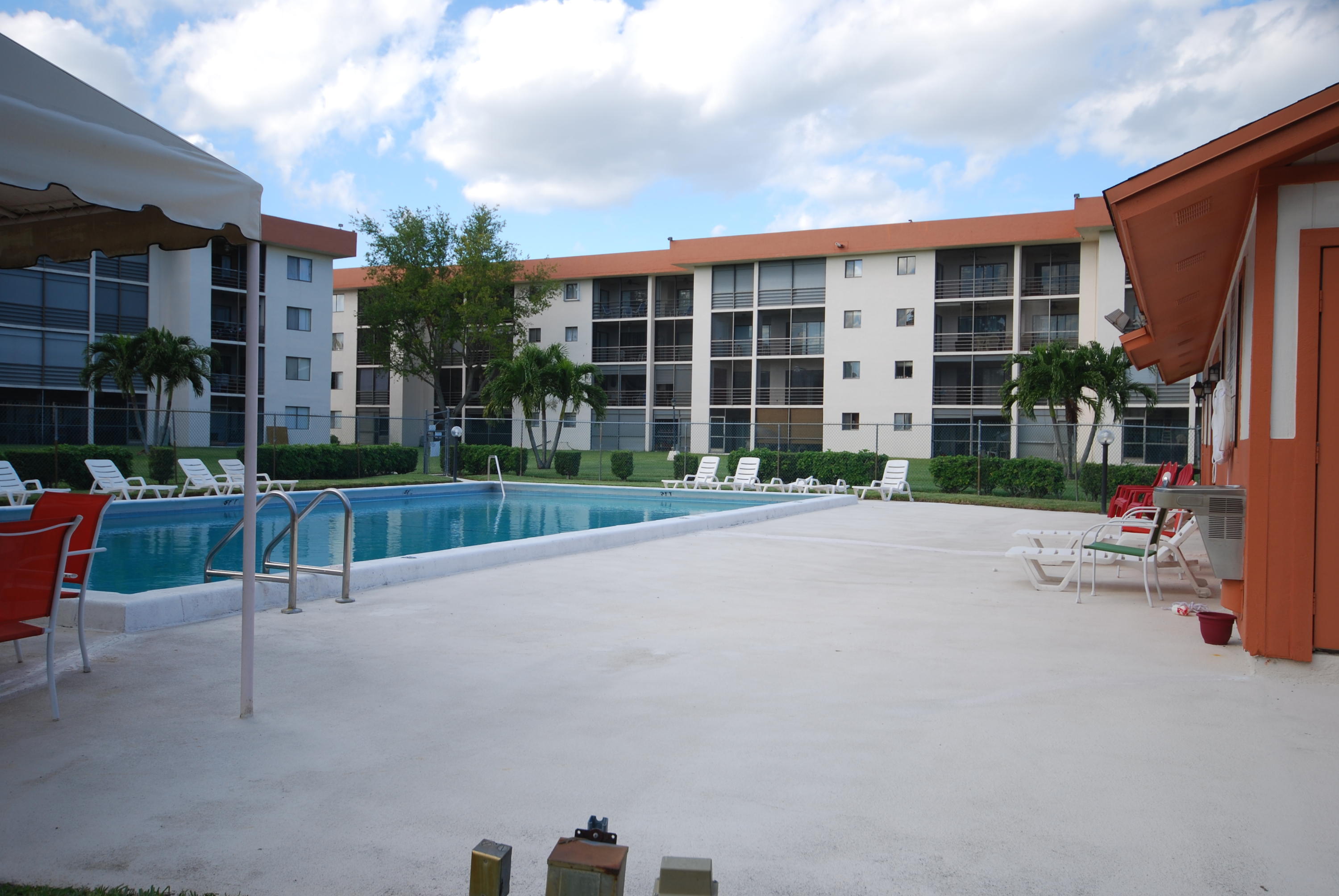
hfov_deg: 61.9
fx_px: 1117
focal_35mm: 30
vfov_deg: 43.7
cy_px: 448
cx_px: 670
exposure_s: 1/160
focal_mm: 20
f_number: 6.3
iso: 100
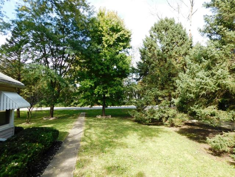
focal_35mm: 23
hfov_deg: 73.9
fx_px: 156
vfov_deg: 58.9
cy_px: 88
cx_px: 118
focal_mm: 4
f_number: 3
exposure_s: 1/400
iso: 125
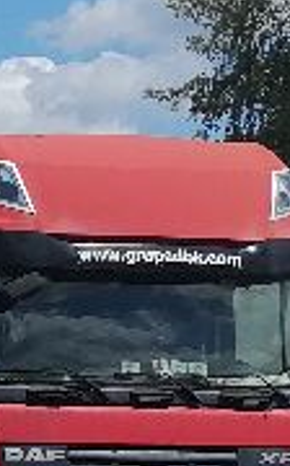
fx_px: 1992
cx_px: -554
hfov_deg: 7.4
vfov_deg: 13.1
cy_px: 487
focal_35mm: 157
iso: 50
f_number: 1.8
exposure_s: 1/3300
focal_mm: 4.25
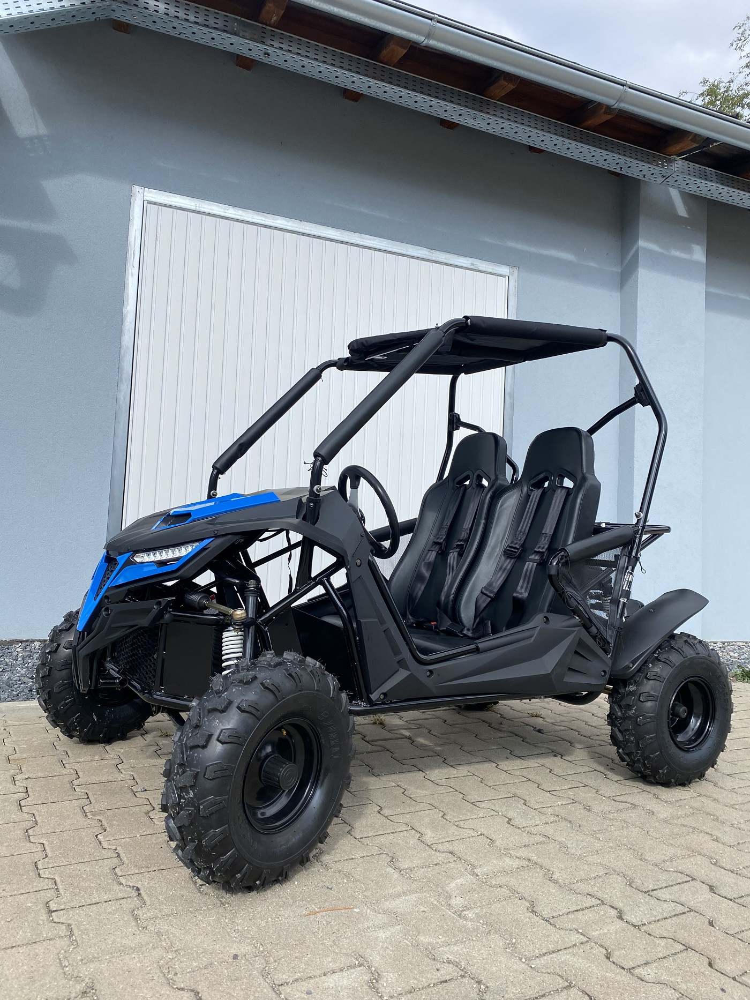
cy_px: 500
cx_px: 375
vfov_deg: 67.3
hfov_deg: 53.1
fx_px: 751
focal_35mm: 26
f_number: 1.8
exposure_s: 1/1678
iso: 32
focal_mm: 4.25
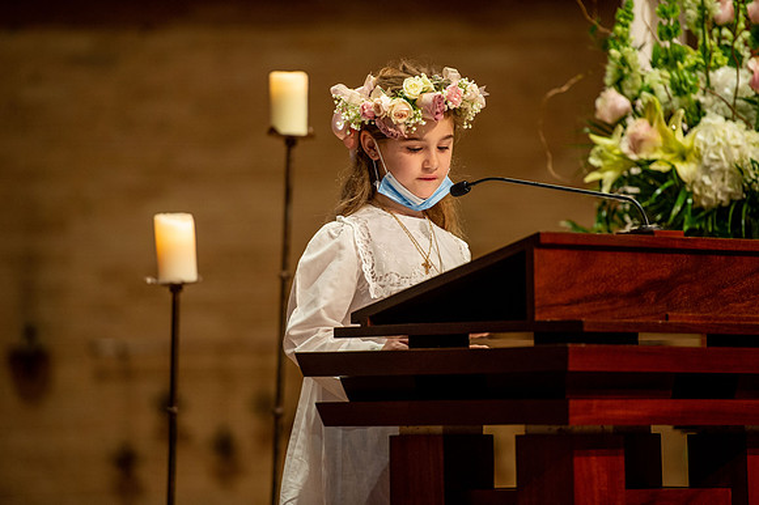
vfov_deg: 6.9
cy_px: 252
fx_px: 4214
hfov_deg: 10.3
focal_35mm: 200
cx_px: 380
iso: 1600
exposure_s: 1/100
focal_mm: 200
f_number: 2.8
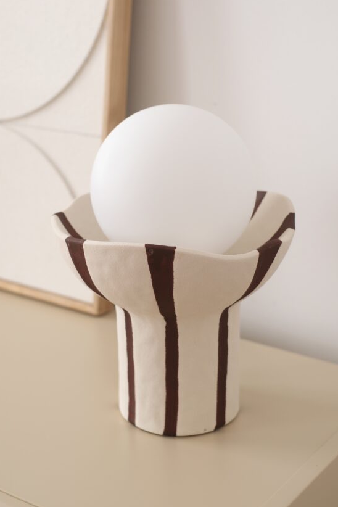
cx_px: 171
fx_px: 817
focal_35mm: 58
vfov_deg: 34.5
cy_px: 254
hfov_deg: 23.4
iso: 160
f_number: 2.8
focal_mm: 35
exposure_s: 1/52
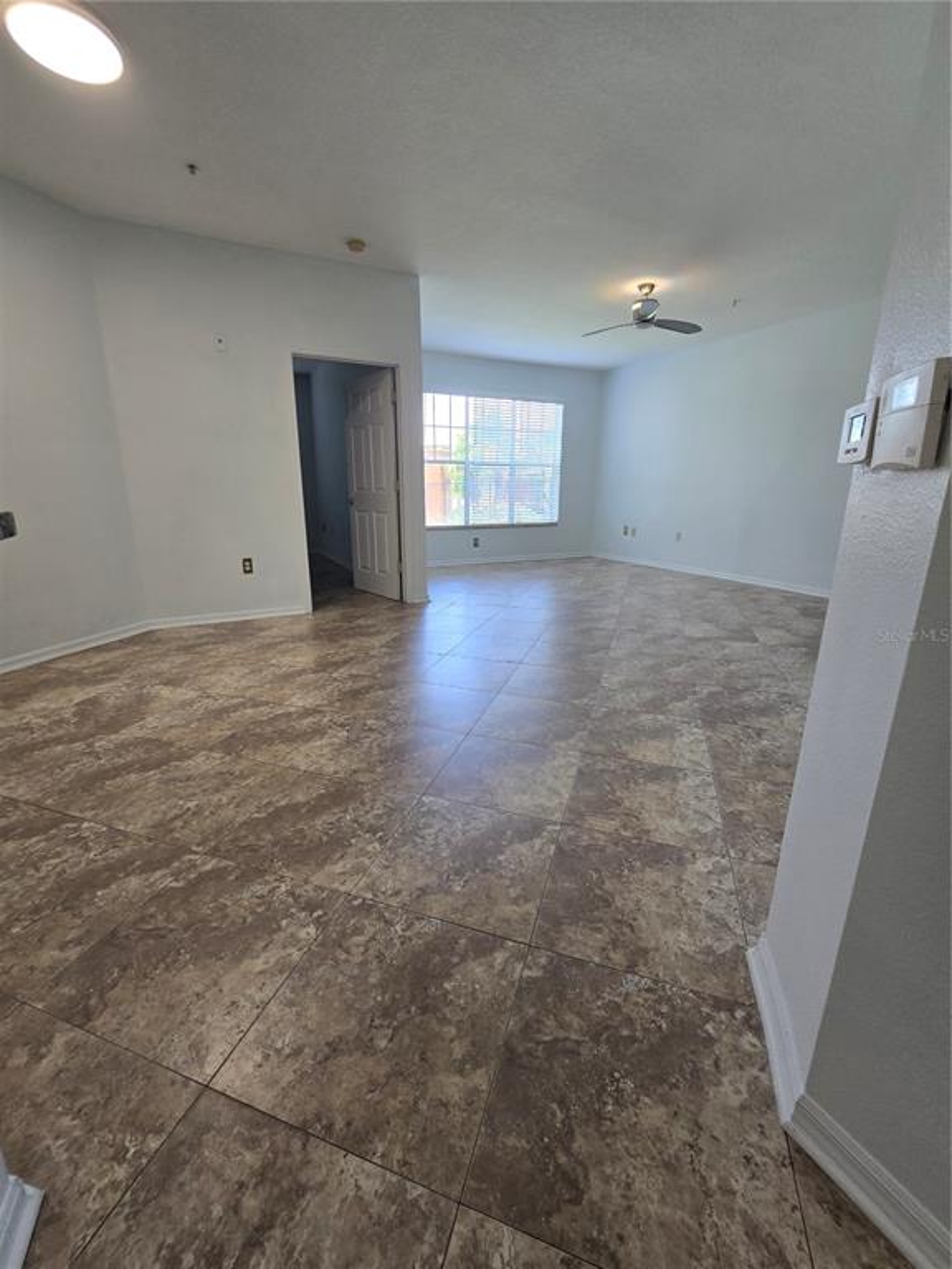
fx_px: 477
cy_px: 634
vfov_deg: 106.2
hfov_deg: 89.9
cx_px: 476
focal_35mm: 13
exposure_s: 1/60
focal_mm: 2.2
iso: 64
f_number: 2.2
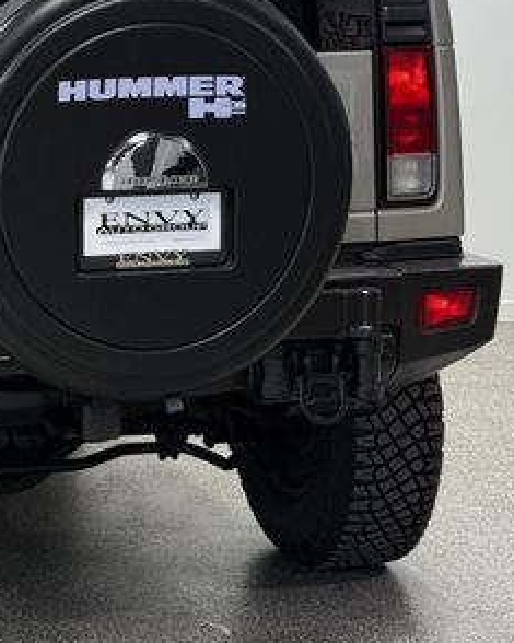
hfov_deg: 14.7
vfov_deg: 18.7
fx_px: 1941
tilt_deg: -4.9
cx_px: -68
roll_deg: +1.3
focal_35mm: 102
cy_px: 197
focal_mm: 6.76
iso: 50
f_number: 1.78
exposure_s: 1/174
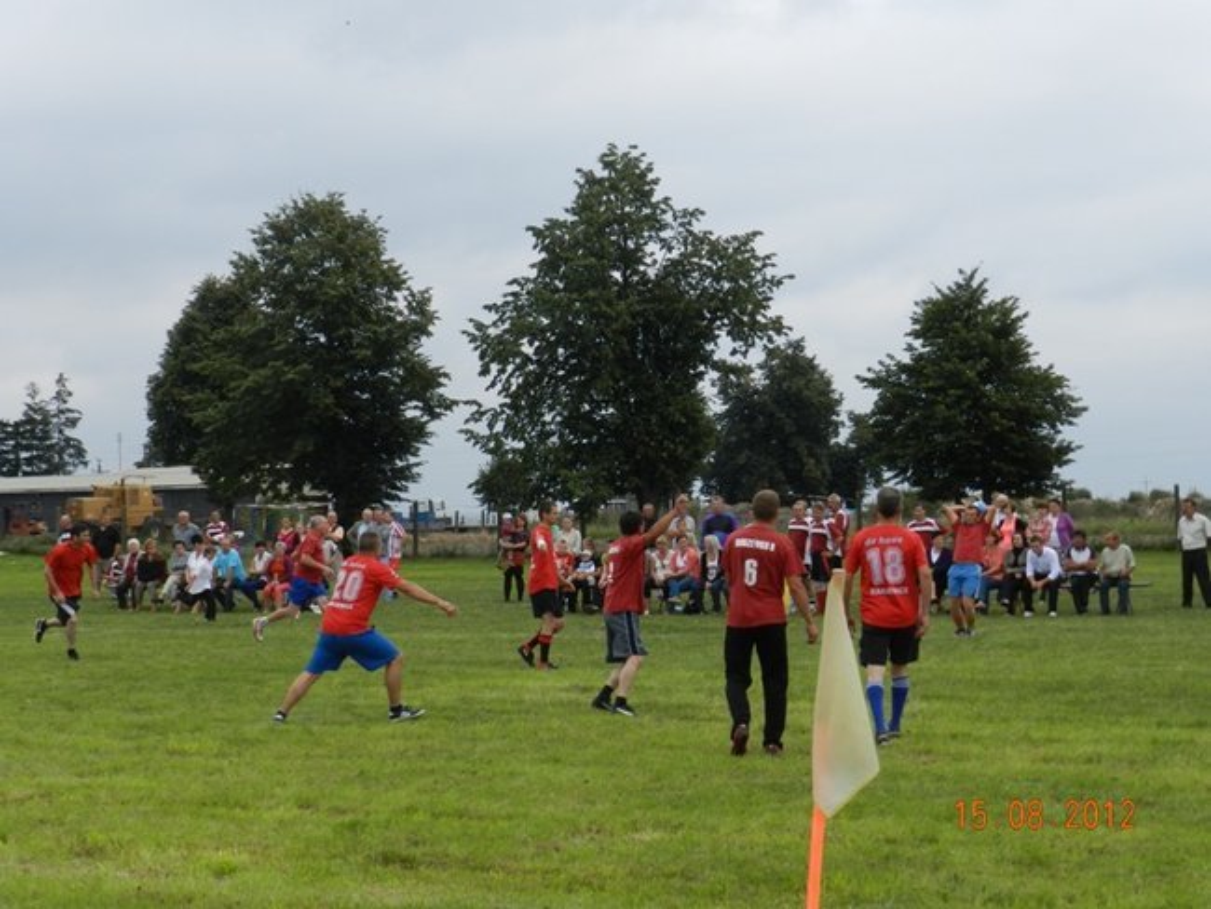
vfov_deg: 21.6
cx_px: 606
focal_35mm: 68
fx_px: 2380
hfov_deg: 28.6
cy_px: 454
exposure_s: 1/800
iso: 160
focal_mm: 12.1
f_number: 4.7
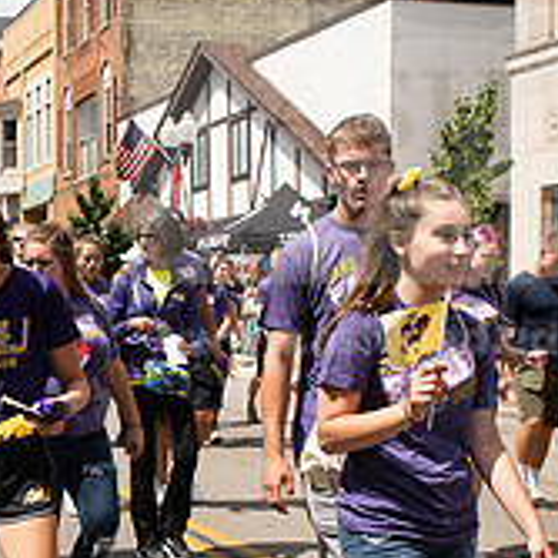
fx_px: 1295
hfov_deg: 23.5
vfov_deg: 24.1
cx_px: 33
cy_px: 409
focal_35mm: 71
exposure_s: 1/800
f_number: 8
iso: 250
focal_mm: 24
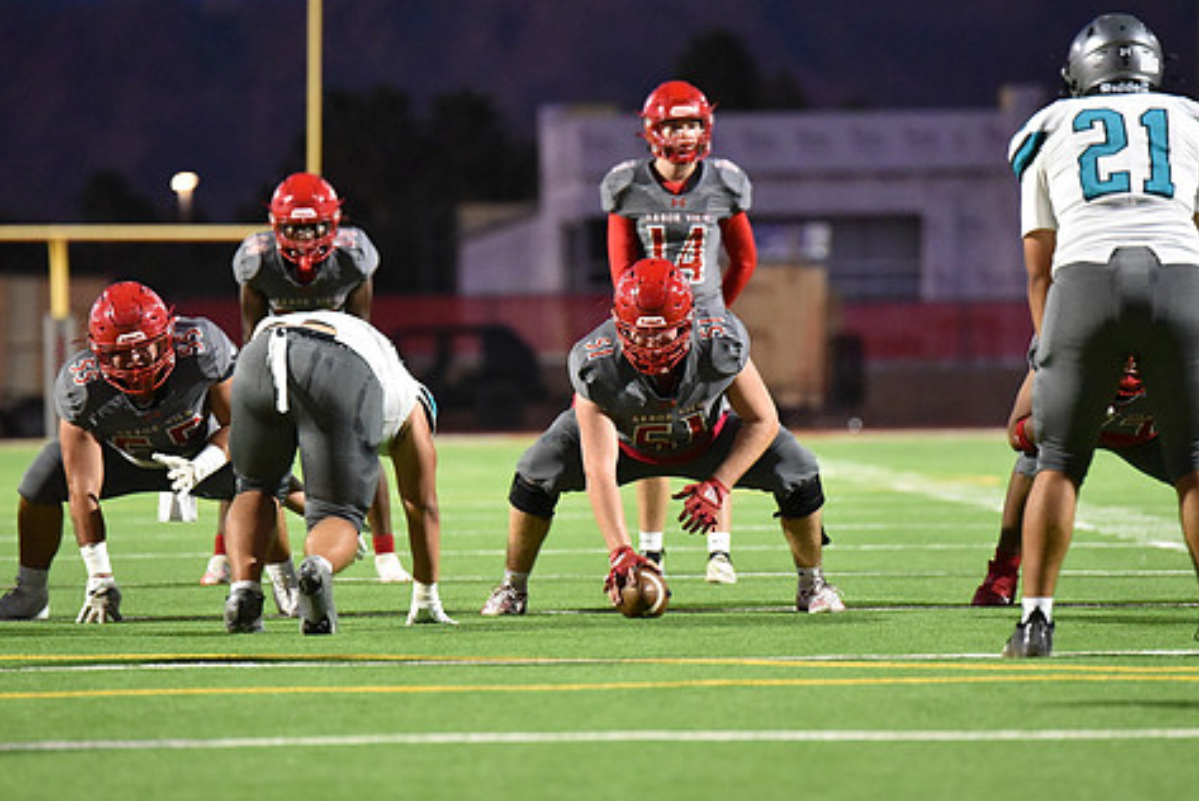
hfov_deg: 8.4
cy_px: 354
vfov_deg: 5.6
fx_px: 8165
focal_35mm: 245
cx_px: 667
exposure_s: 1/1000
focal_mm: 200
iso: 12800
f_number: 2.8
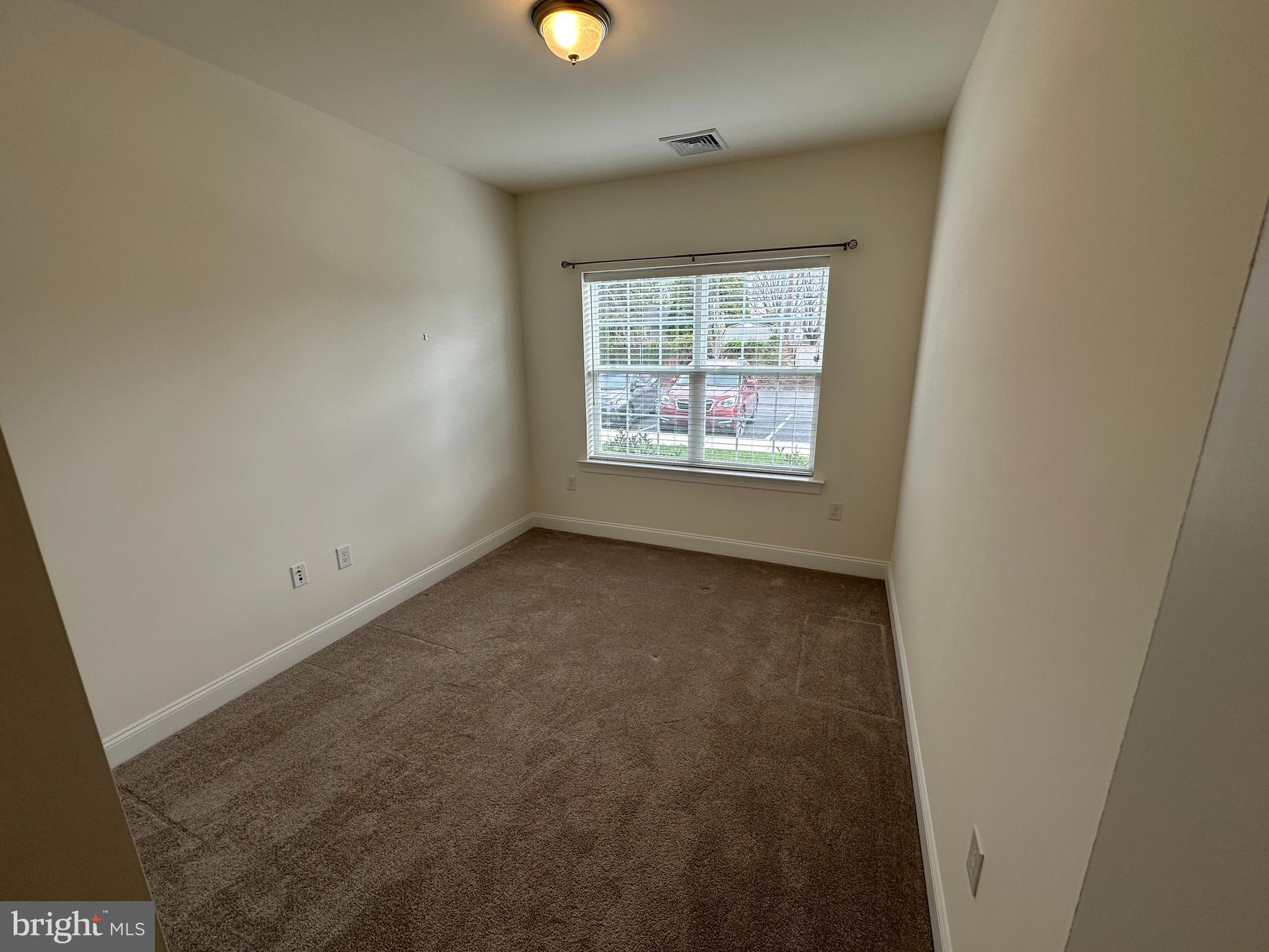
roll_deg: +0.6
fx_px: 513
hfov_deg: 102.1
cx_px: 634
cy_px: 476
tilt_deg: -14.7
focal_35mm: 14
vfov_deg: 85.7
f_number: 2.2
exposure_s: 1/120
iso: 50
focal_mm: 2.22
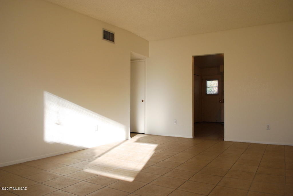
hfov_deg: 67.3
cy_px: 98
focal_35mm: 27
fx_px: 220
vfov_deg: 48.0
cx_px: 146
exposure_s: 1/125
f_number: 5.6
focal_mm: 18
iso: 200
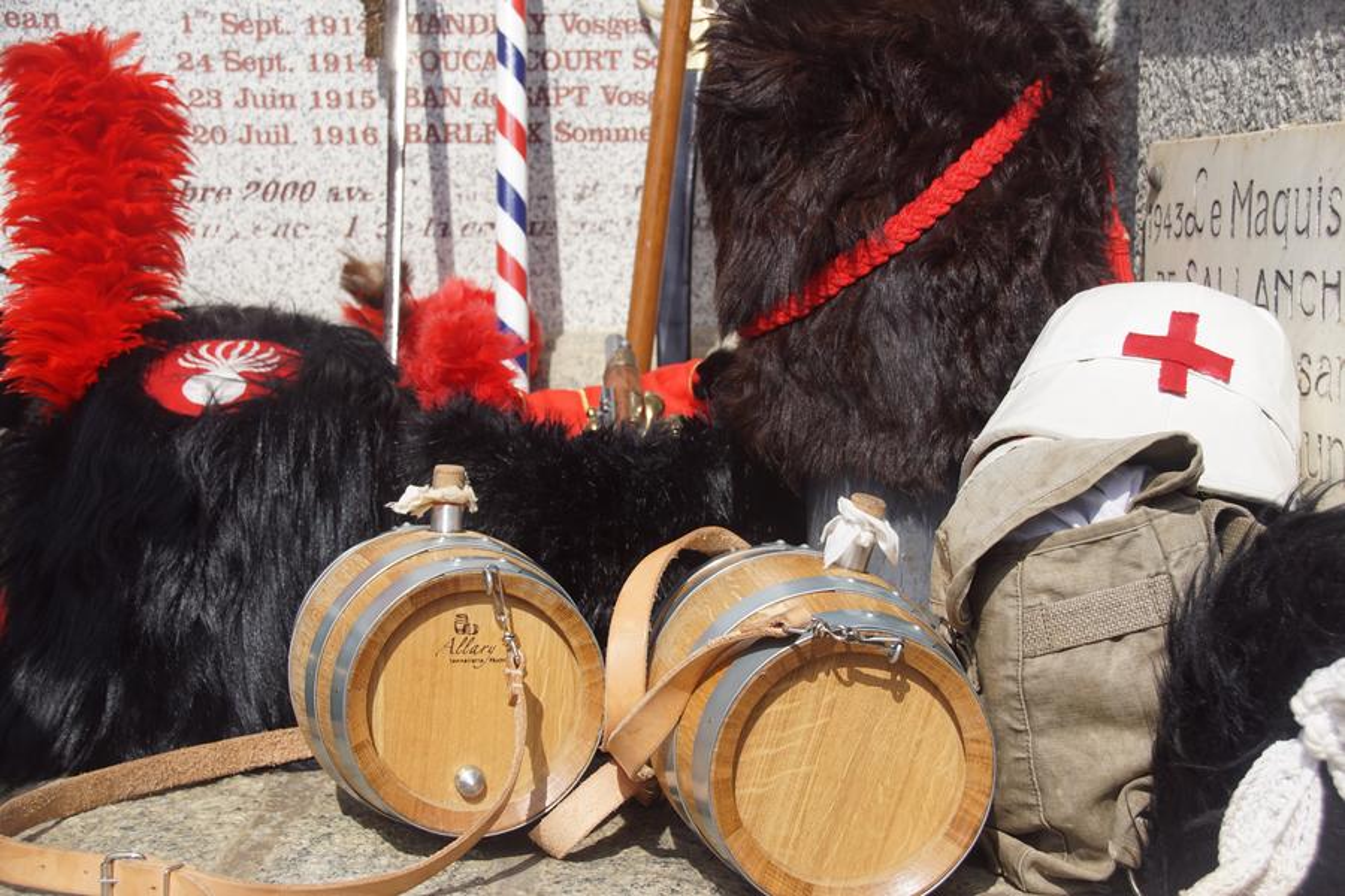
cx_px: 672
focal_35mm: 52
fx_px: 1961
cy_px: 448
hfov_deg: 37.9
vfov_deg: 25.8
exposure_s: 1/320
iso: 100
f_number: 6.3
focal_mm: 35
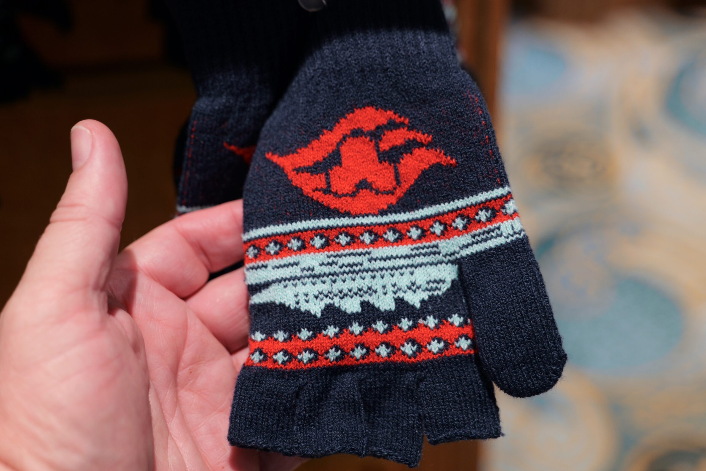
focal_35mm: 56
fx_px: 1098
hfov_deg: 35.6
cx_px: 353
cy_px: 236
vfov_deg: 24.2
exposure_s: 1/60
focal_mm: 56
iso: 640
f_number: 4
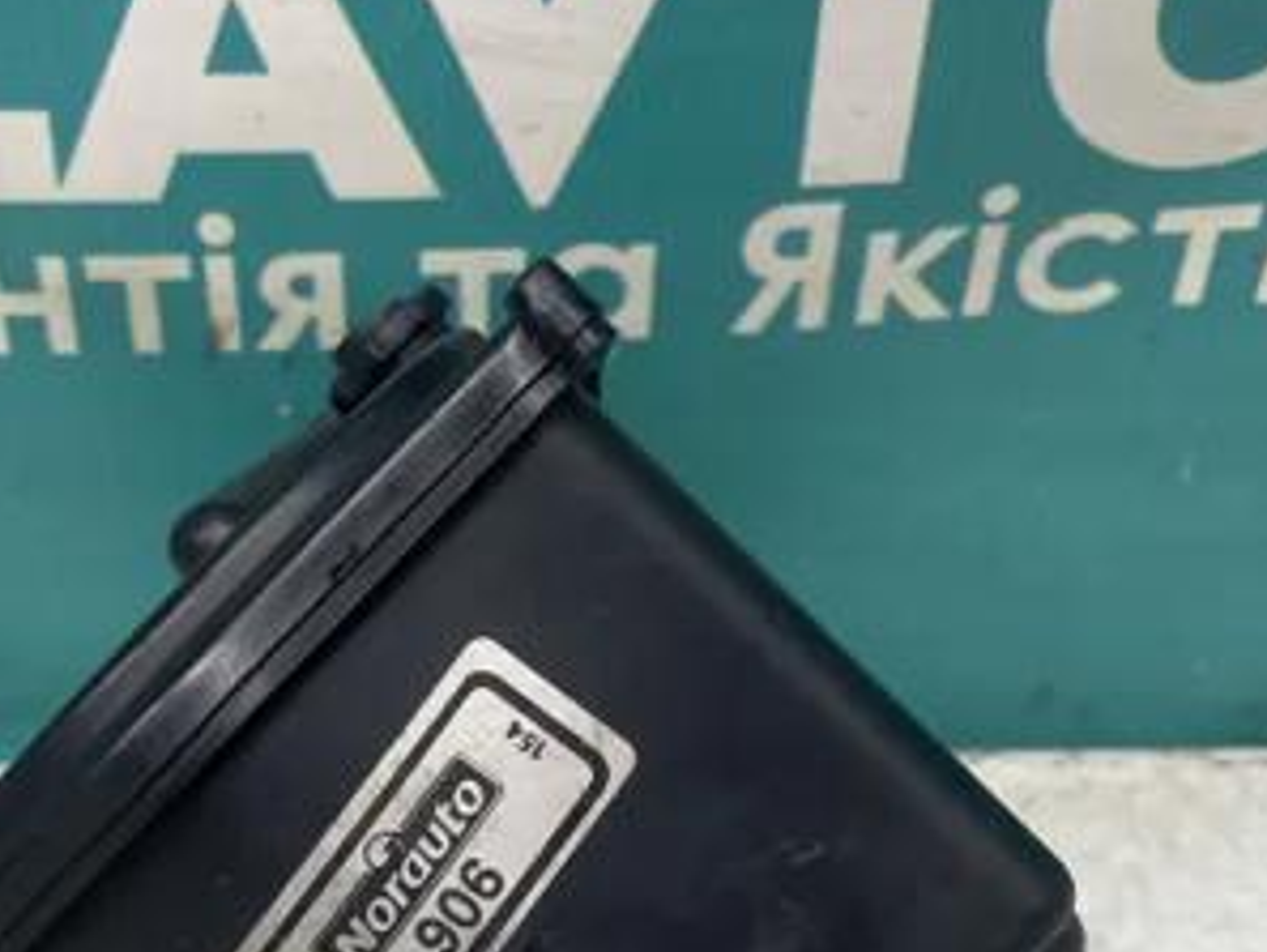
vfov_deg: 25.7
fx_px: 2051
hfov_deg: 34.0
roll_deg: +2.0
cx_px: 405
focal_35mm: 56
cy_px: 760
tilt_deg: -38.9
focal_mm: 4.2
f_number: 1.6
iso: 100
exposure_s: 1/100
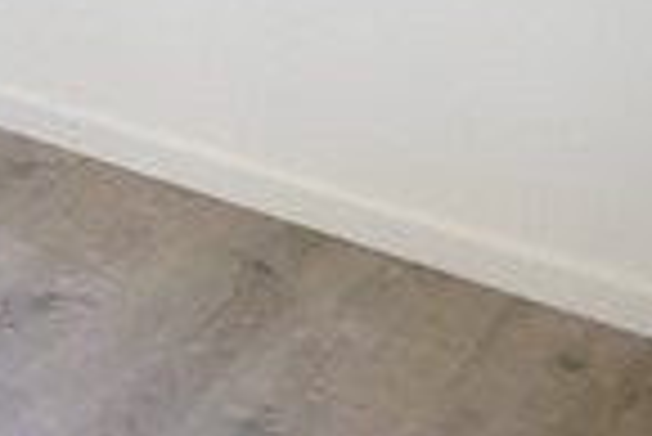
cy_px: -378
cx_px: -854
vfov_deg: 13.5
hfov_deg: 15.1
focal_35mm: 90
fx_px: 1632
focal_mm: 12
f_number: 5
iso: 10000
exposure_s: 1/250
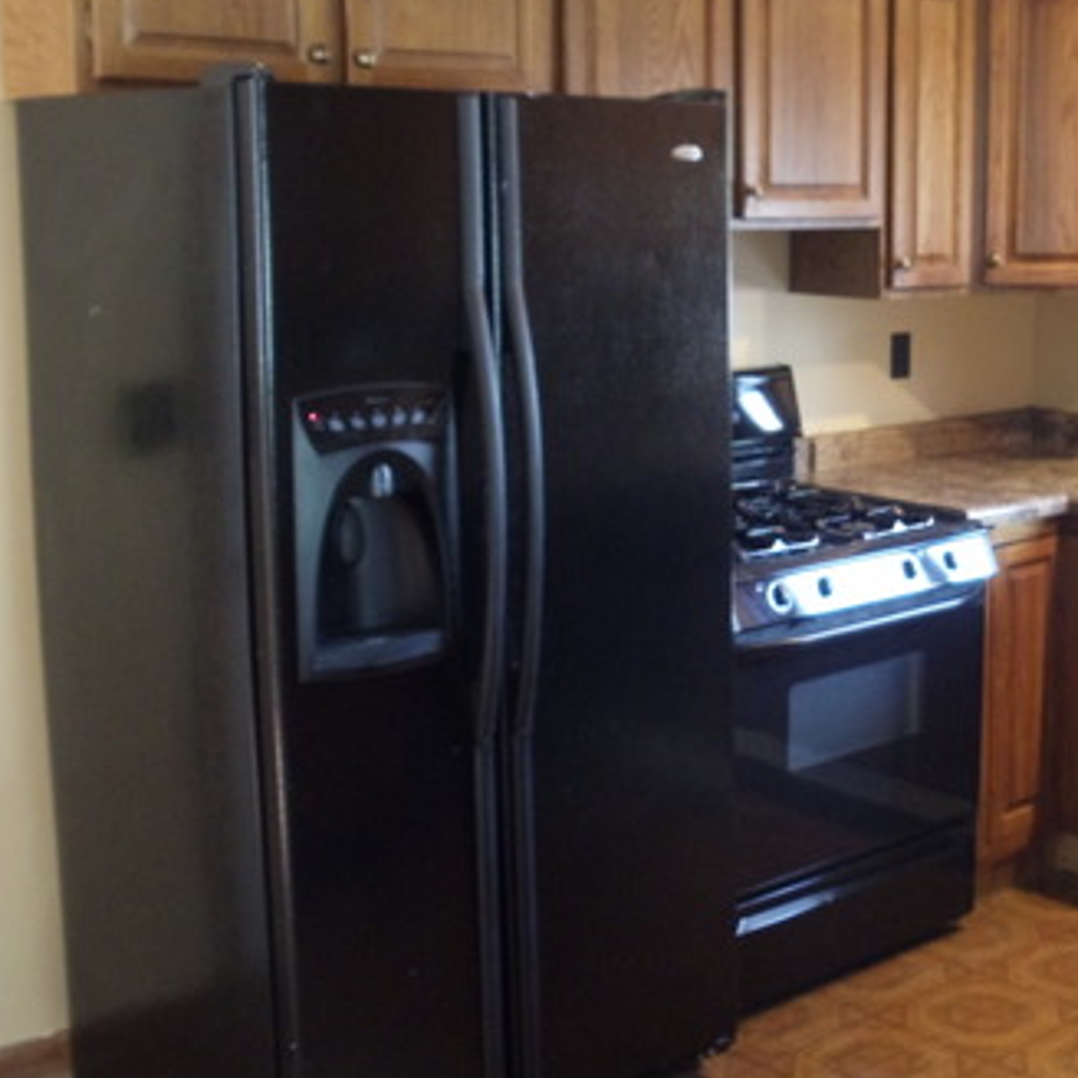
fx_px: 2678
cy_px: 477
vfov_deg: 22.8
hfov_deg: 22.5
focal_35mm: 76
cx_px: 851
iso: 400
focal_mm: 6
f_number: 3.5
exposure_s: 1/8
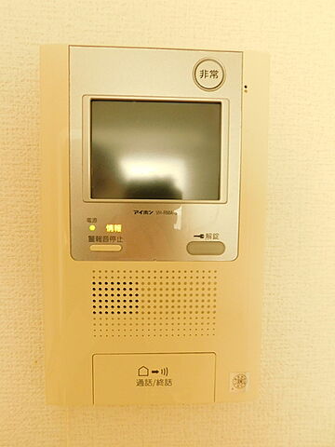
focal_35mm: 23
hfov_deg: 58.9
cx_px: 168
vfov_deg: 73.9
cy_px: 224
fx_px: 297
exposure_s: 1/25
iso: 400
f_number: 3
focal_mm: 4
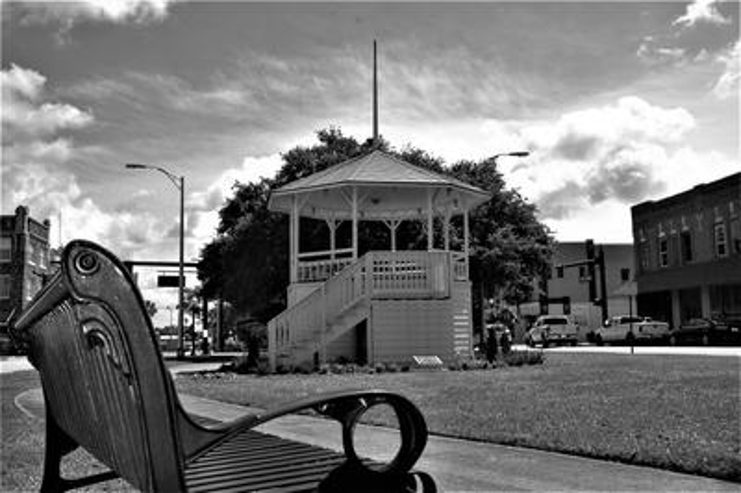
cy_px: 246
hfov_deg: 53.2
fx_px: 740
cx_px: 370
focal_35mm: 36
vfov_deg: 36.8
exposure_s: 1/500
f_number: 11
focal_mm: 24
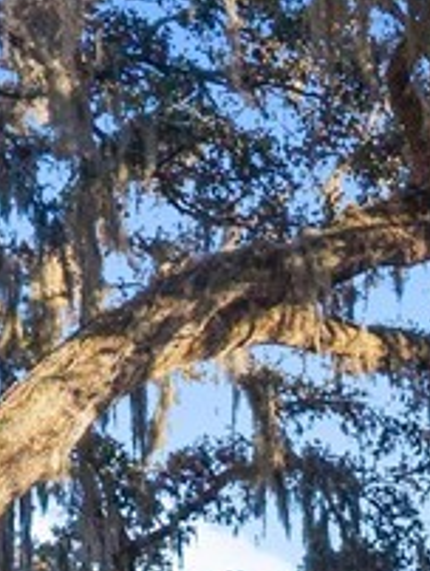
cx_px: 1598
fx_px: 3140
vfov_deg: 9.6
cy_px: 1182
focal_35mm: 190
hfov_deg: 6.6
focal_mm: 8.67
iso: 290
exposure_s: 1/1500
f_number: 1.8
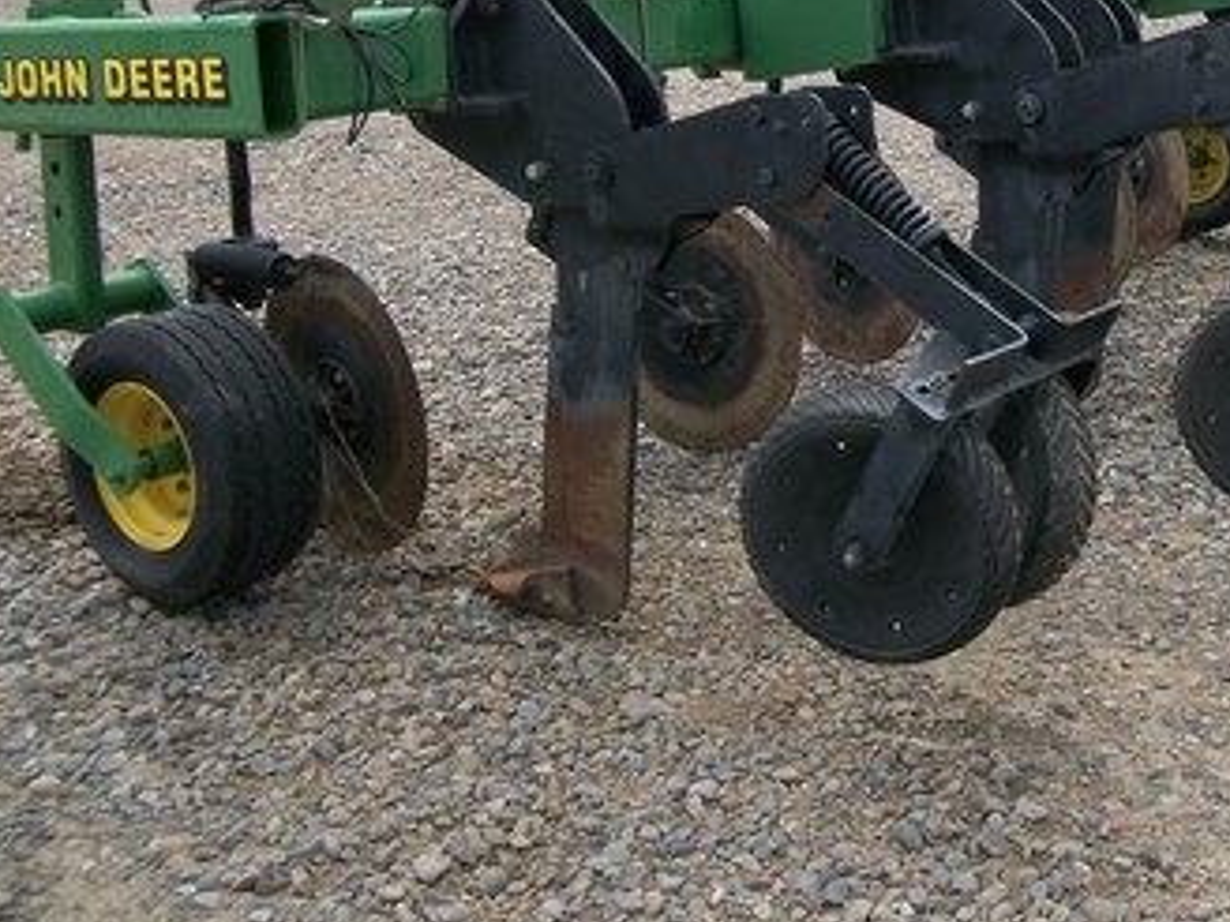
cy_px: 206
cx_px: 1009
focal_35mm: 53
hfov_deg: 34.9
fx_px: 1883
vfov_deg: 27.1
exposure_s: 1/100
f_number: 8.8
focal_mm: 5.7
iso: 80
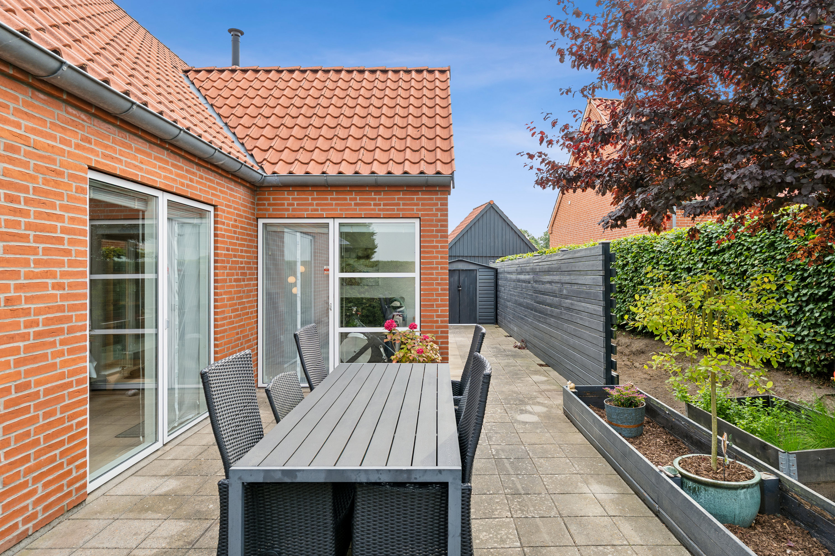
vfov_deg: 63.2
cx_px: 418
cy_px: 278
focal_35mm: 20
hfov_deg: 85.4
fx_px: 452
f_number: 8
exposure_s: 1/100
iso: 200
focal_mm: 19.5
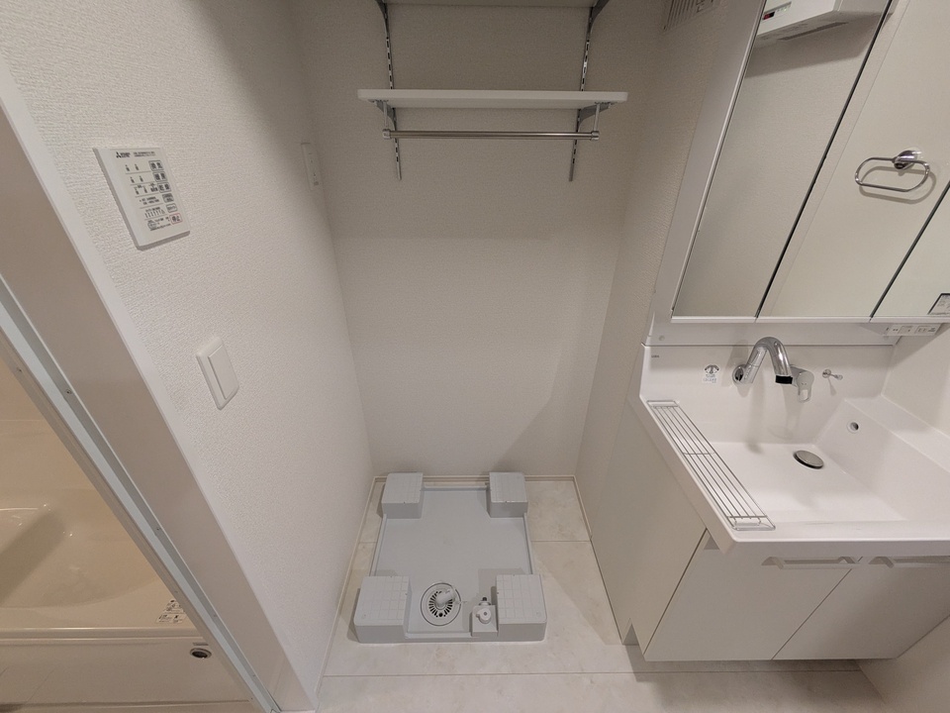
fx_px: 384
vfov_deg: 85.7
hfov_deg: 102.1
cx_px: 475
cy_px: 356
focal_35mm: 14
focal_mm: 1.83
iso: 117
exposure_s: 1/24
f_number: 2.2
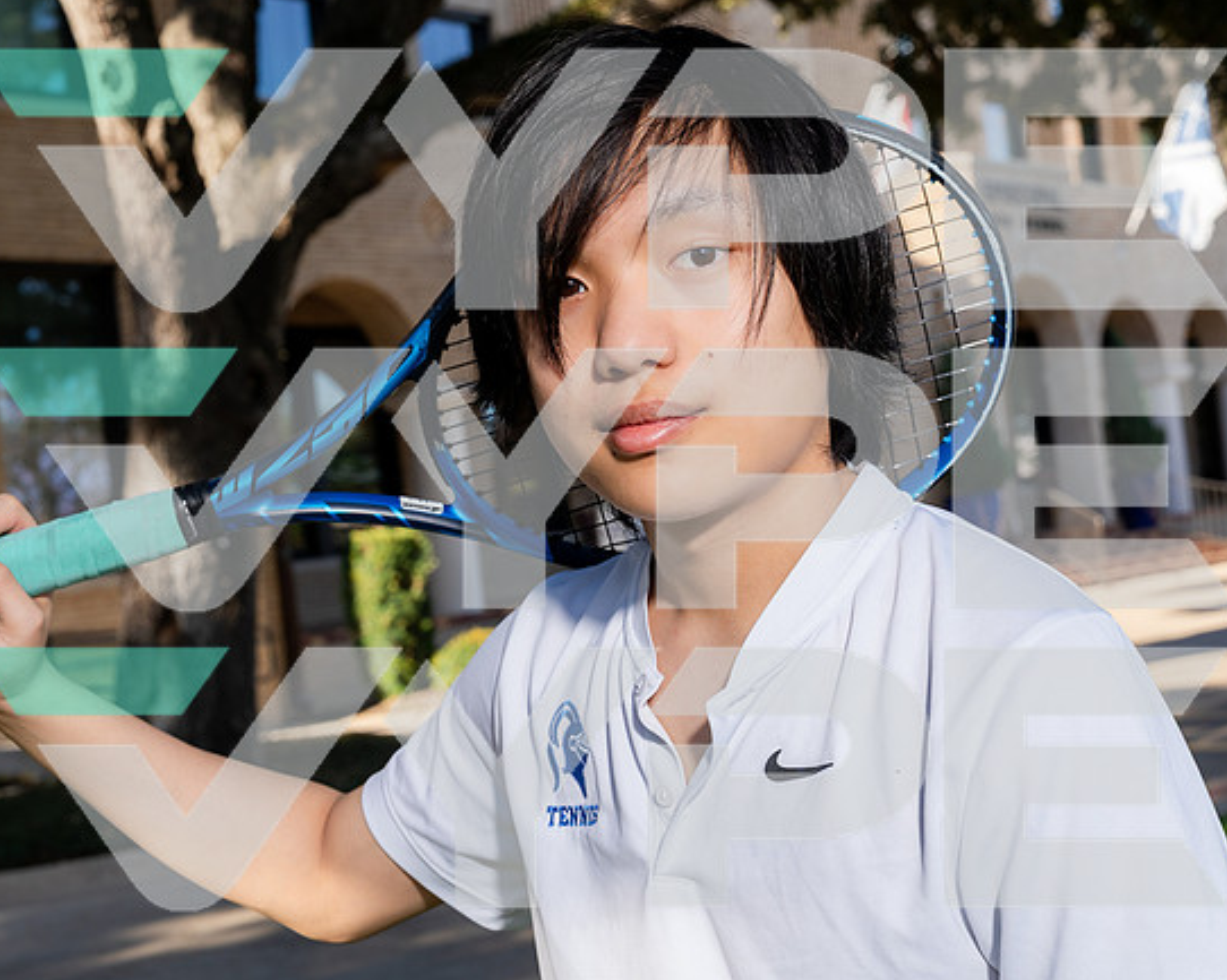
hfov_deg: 30.5
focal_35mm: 62
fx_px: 2250
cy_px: 480
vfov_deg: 24.6
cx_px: 594
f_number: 8
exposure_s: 1/250
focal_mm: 50
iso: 250
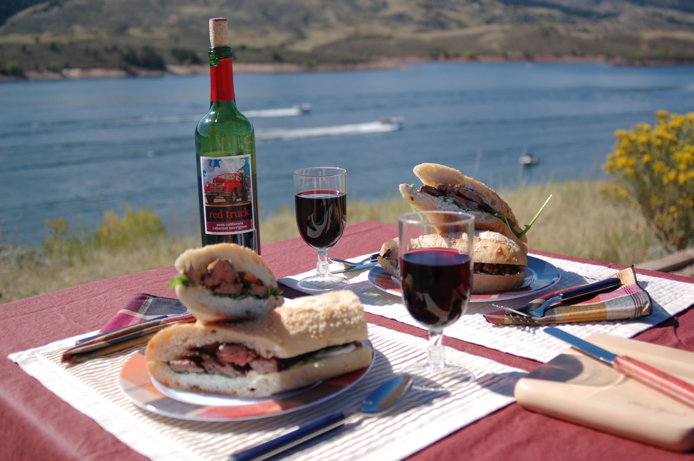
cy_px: 230
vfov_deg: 31.8
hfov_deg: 46.4
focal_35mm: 42
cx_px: 347
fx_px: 809
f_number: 3.3
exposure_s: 1/2500
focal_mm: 28
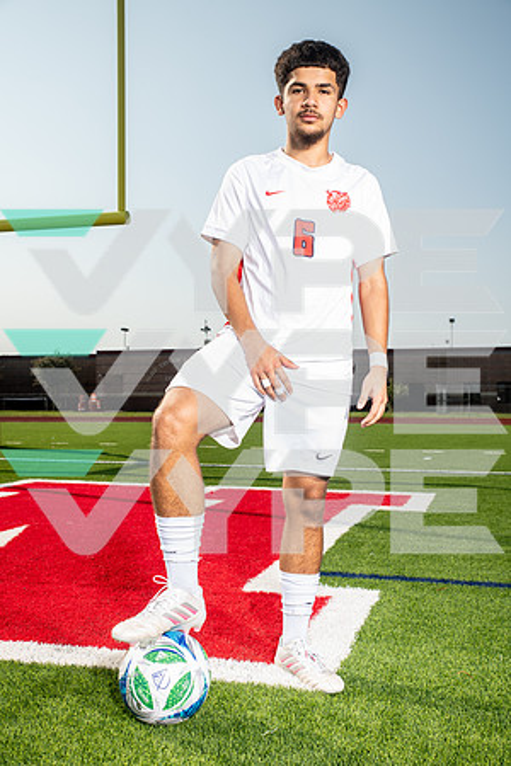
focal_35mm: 38
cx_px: 256
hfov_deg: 35.1
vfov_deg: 50.7
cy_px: 383
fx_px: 809
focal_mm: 38
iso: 100
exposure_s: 1/400
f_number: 6.3
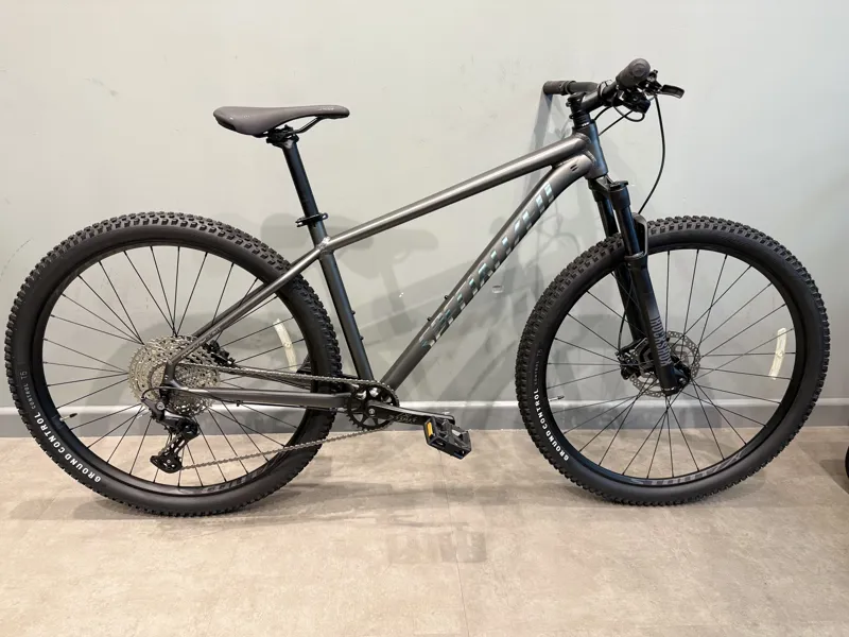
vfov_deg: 56.8
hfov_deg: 71.6
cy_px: 318
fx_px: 589
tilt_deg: -18.4
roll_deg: -1.3
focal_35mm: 24
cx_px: 424
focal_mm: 6.76
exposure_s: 1/100
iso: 160
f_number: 1.78
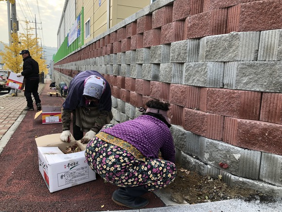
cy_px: 106
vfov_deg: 49.7
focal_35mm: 28
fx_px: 228
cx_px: 141
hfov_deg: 63.4
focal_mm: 3.99
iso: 32
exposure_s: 1/120
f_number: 1.8
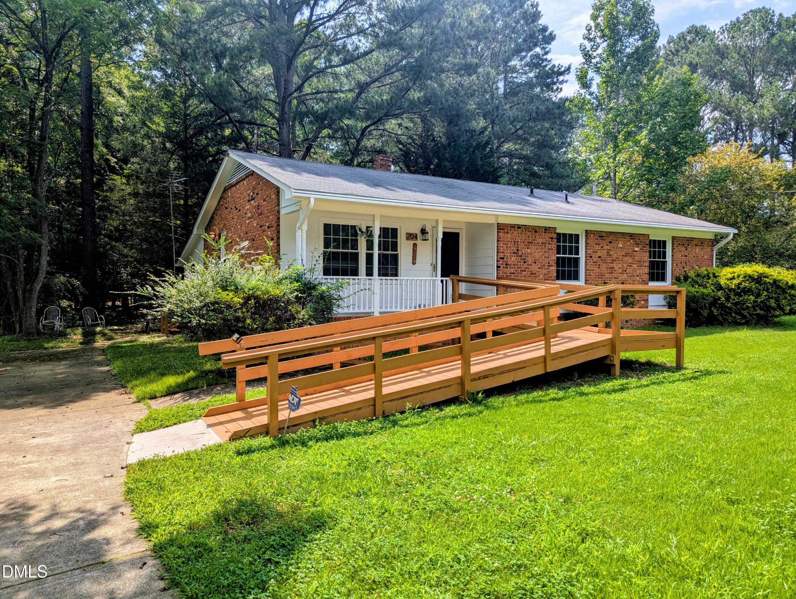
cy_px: 300
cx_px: 398
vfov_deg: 56.9
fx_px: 553
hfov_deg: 71.5
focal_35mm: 24
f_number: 1.85
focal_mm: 6.81
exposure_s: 1/1919
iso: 42
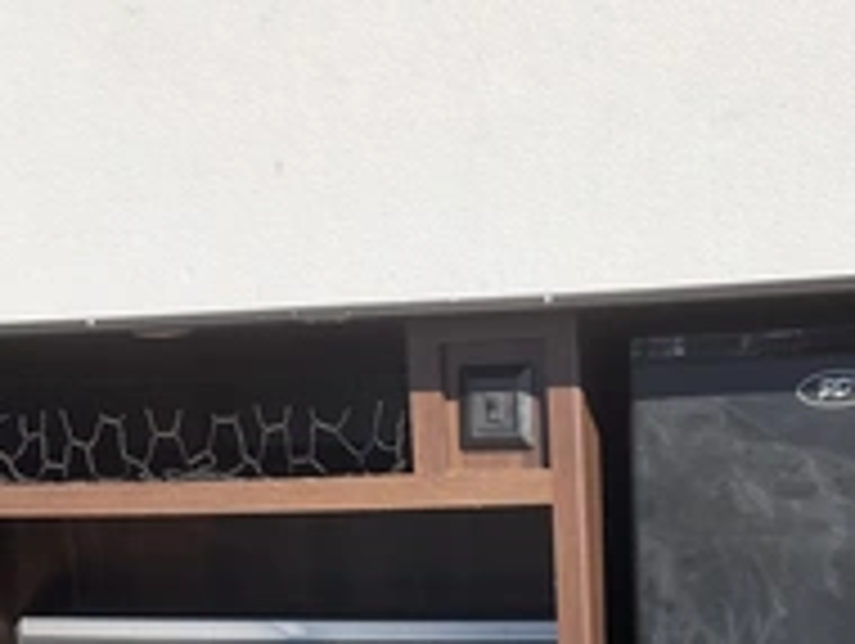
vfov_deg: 23.3
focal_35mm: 61
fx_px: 1509
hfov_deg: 31.6
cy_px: 599
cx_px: 432
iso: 25
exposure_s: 1/2427
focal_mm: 3
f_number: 1.8
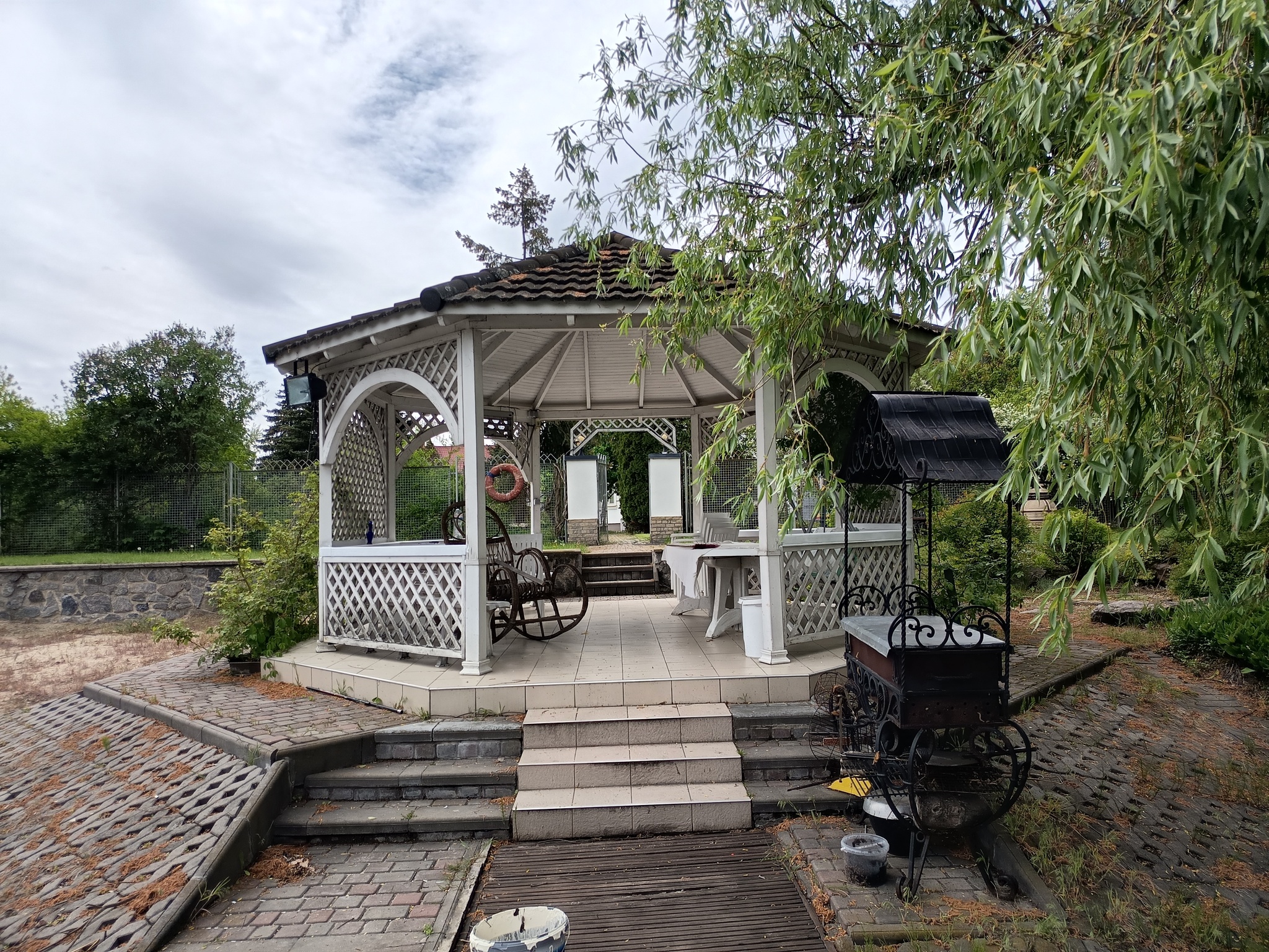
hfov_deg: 71.6
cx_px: 634
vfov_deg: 56.8
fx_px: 880
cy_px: 476
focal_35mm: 24
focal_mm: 5.27
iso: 51
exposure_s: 1/736
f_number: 1.7
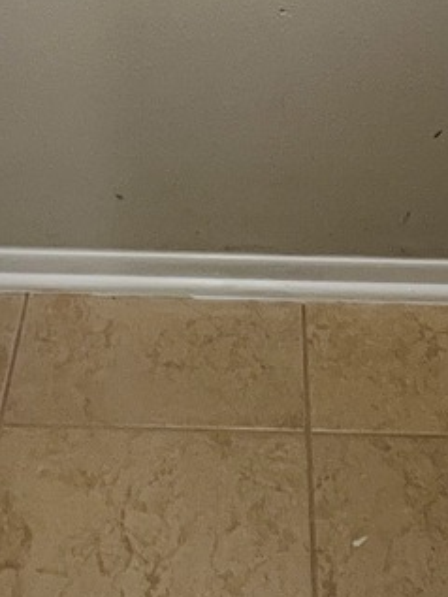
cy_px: -418
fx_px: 1017
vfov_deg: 22.6
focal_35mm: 59
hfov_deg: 24.8
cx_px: 232
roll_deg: +0.4
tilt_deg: -18.2
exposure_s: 1/60
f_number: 1.8
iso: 500
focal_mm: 1.57
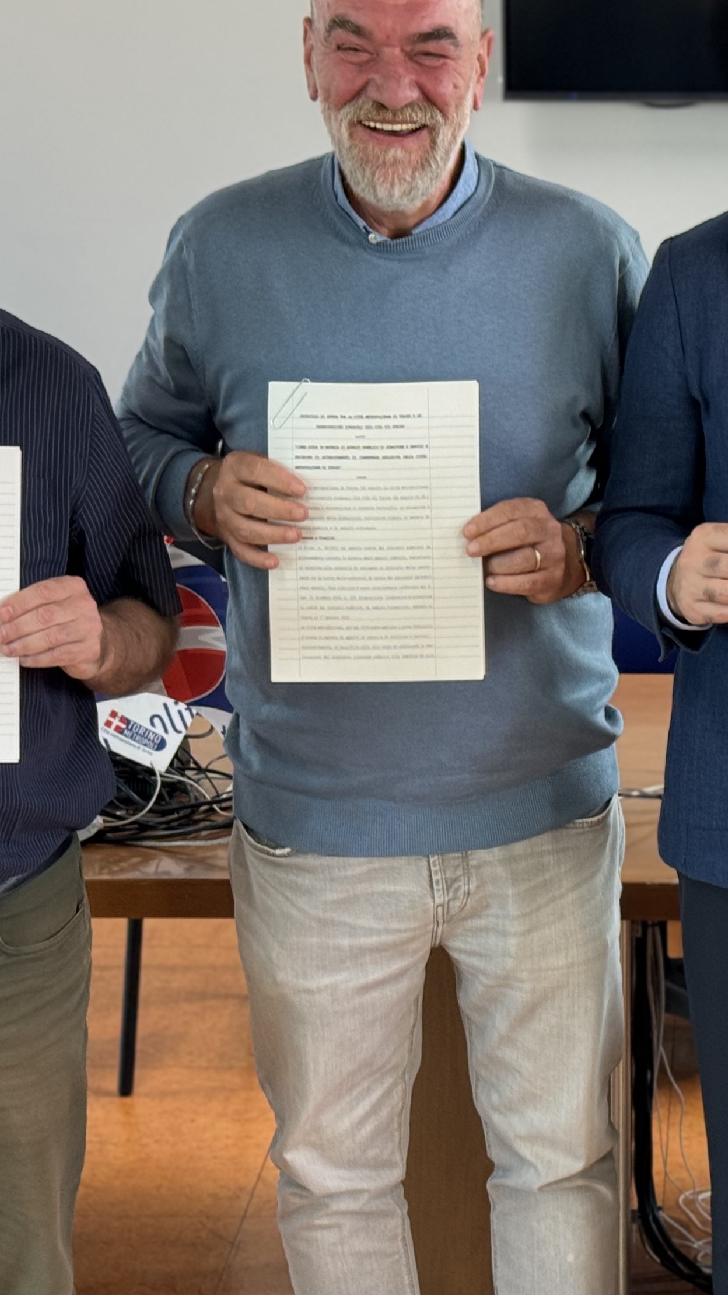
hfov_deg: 12.7
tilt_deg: -15.9
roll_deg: +0.2
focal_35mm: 95
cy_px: 735
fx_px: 3261
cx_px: 618
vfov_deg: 22.4
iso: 64
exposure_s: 1/50
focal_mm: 6.76
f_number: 1.78
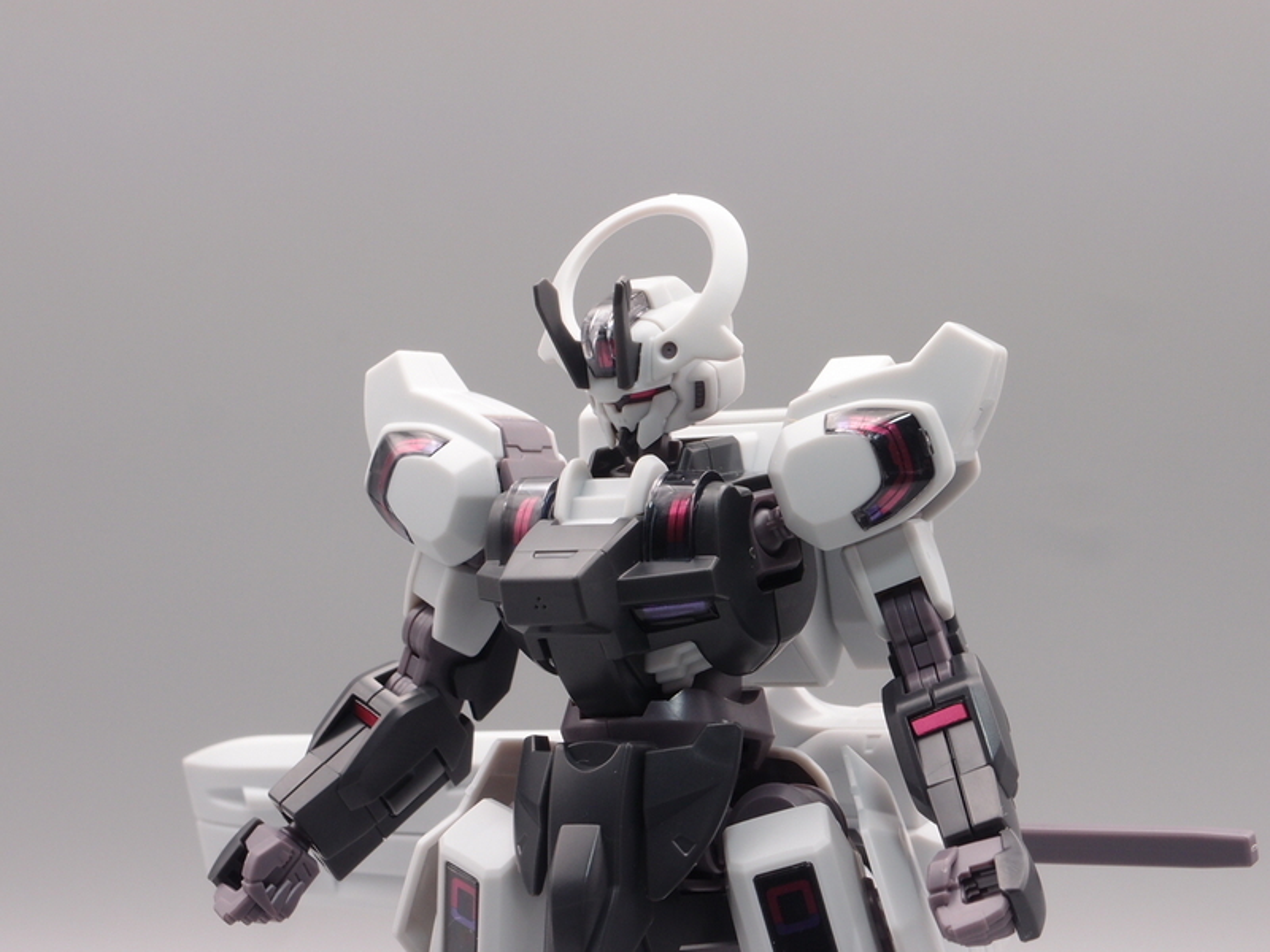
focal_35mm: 84
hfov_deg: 23.3
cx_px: 635
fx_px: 3082
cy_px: 476
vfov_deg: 17.6
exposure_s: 1/5
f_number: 8
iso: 100
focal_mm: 18.15
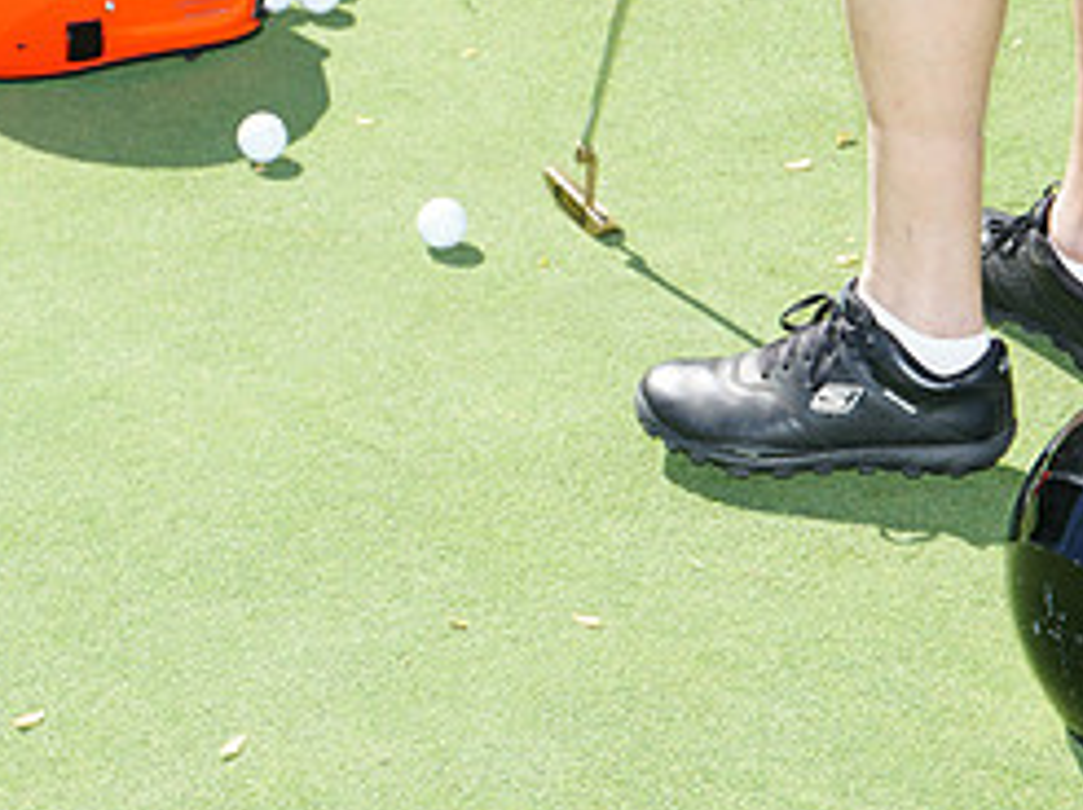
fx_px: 4970
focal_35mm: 159
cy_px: 178
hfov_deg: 12.4
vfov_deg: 9.3
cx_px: 194
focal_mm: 70
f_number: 9
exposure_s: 1/200
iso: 200
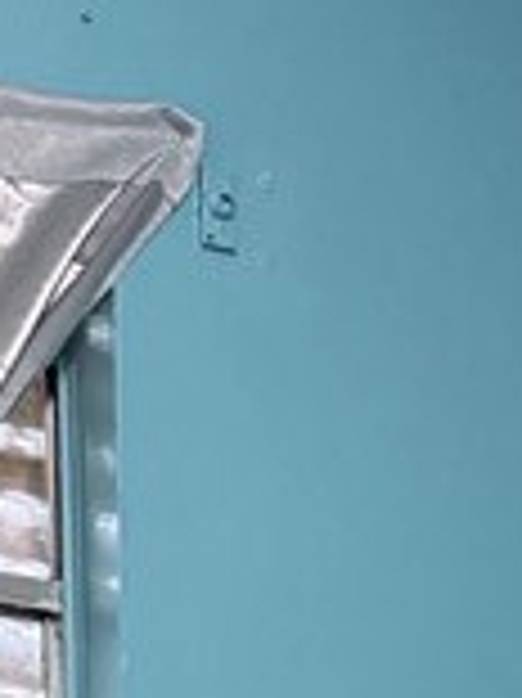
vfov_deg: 10.4
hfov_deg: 8.4
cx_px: 1305
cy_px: 1792
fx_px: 3201
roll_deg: -3.0
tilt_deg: -10.4
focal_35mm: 159
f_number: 1.78
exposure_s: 1/60
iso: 800
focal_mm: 6.76
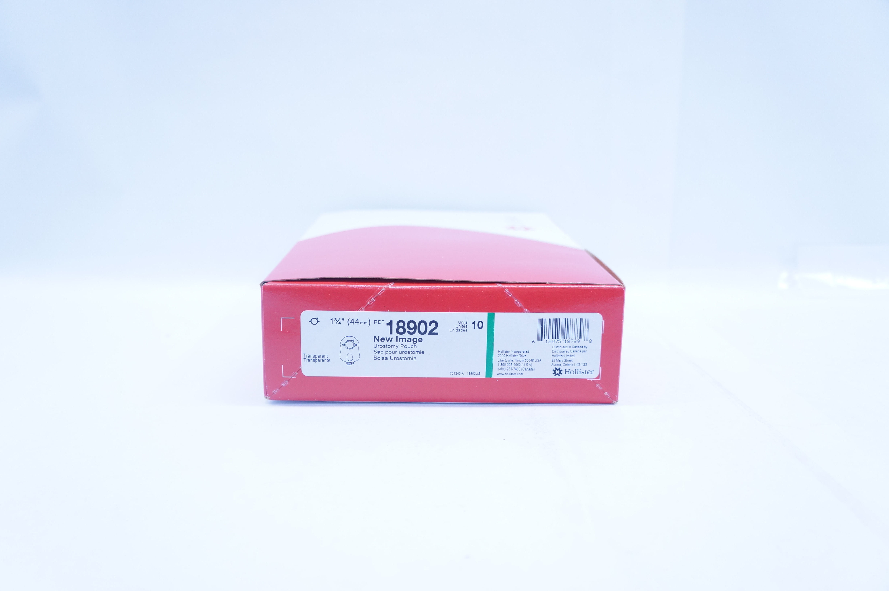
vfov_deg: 41.6
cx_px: 444
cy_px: 296
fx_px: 777
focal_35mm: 32
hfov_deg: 59.5
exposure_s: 1/250
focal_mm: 21
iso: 800
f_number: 4
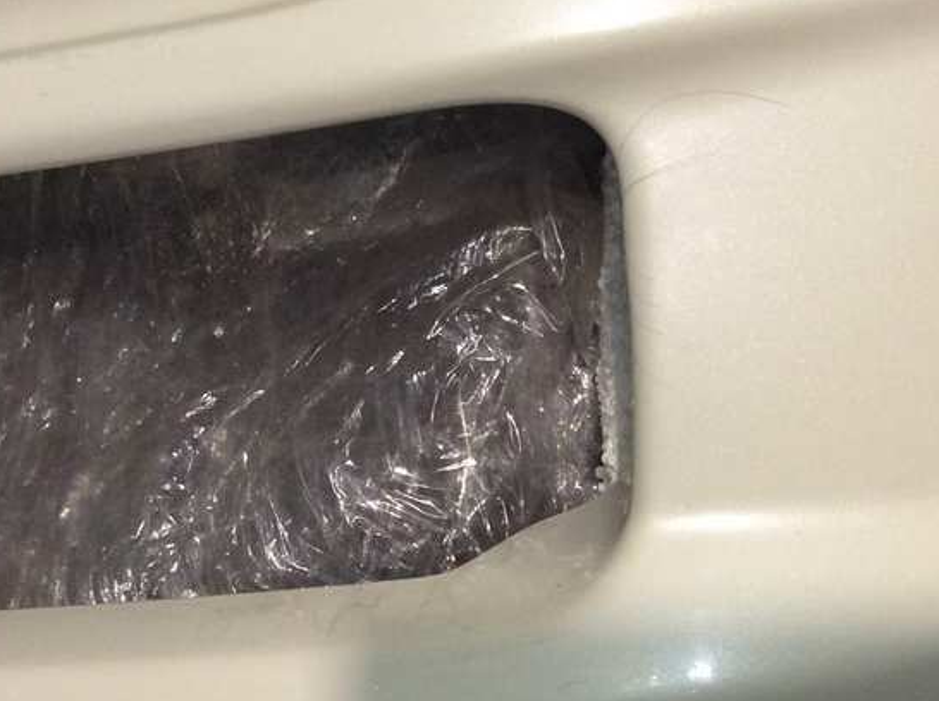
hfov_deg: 32.2
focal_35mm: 60
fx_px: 1625
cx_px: 475
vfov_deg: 24.3
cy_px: 291
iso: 125
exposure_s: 1/25
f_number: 2.4
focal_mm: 3.3
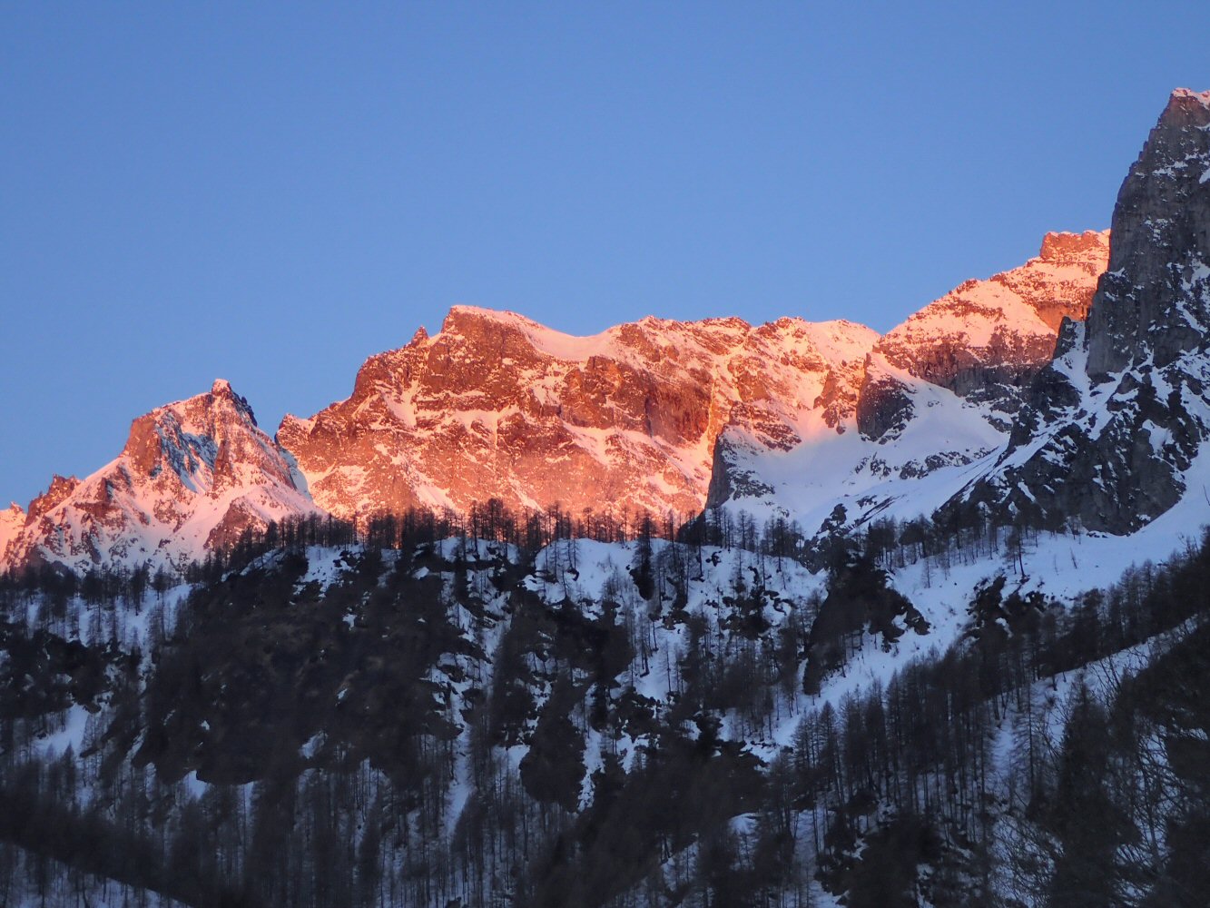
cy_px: 454
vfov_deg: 16.2
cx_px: 605
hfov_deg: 21.5
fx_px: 3181
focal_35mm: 91
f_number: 4.7
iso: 200
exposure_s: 1/100
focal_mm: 16.48
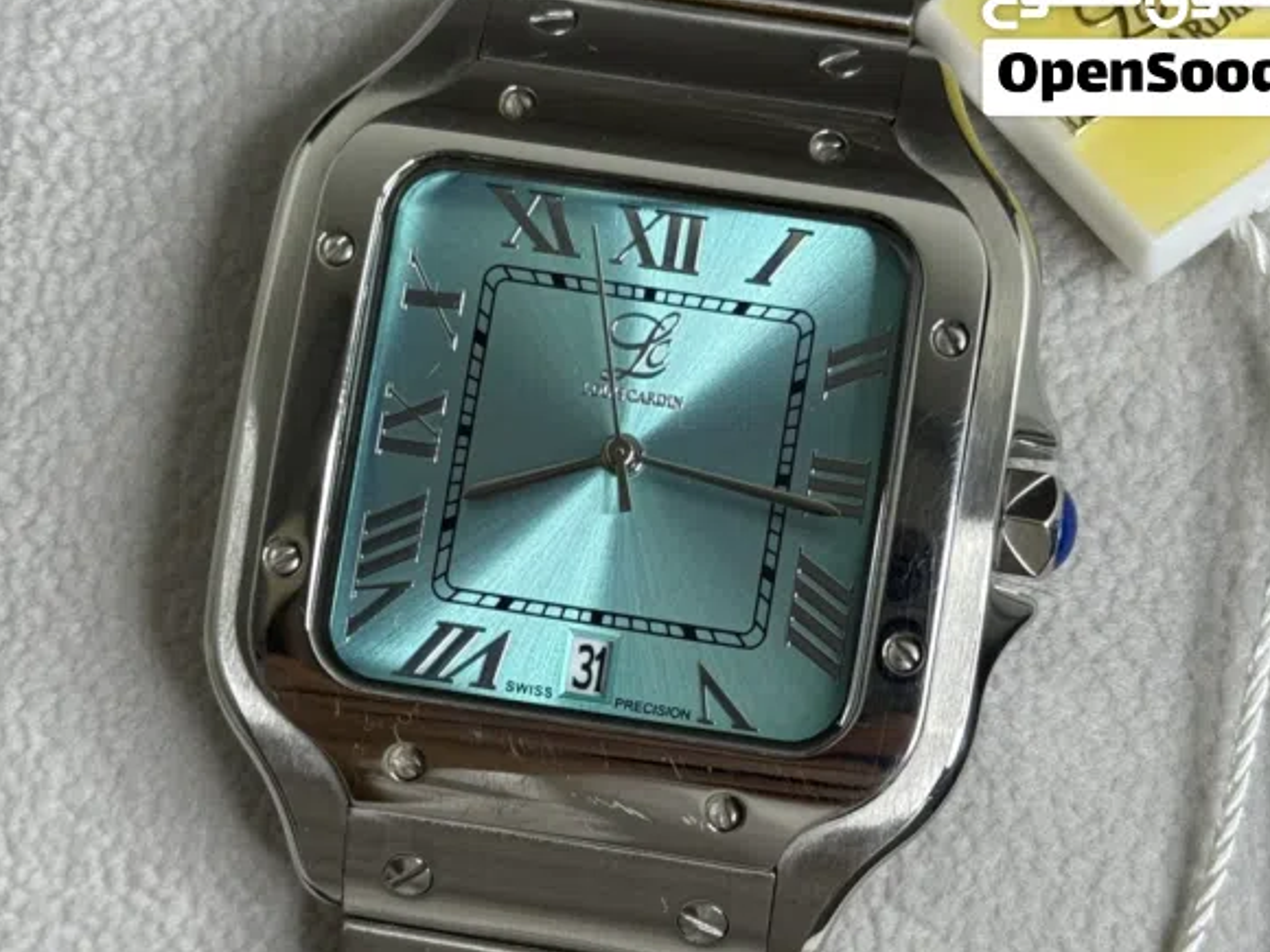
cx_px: 653
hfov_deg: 36.2
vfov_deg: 27.5
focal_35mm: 53
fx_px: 1944
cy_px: 431
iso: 50
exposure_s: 1/121
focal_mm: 6.76
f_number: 1.78
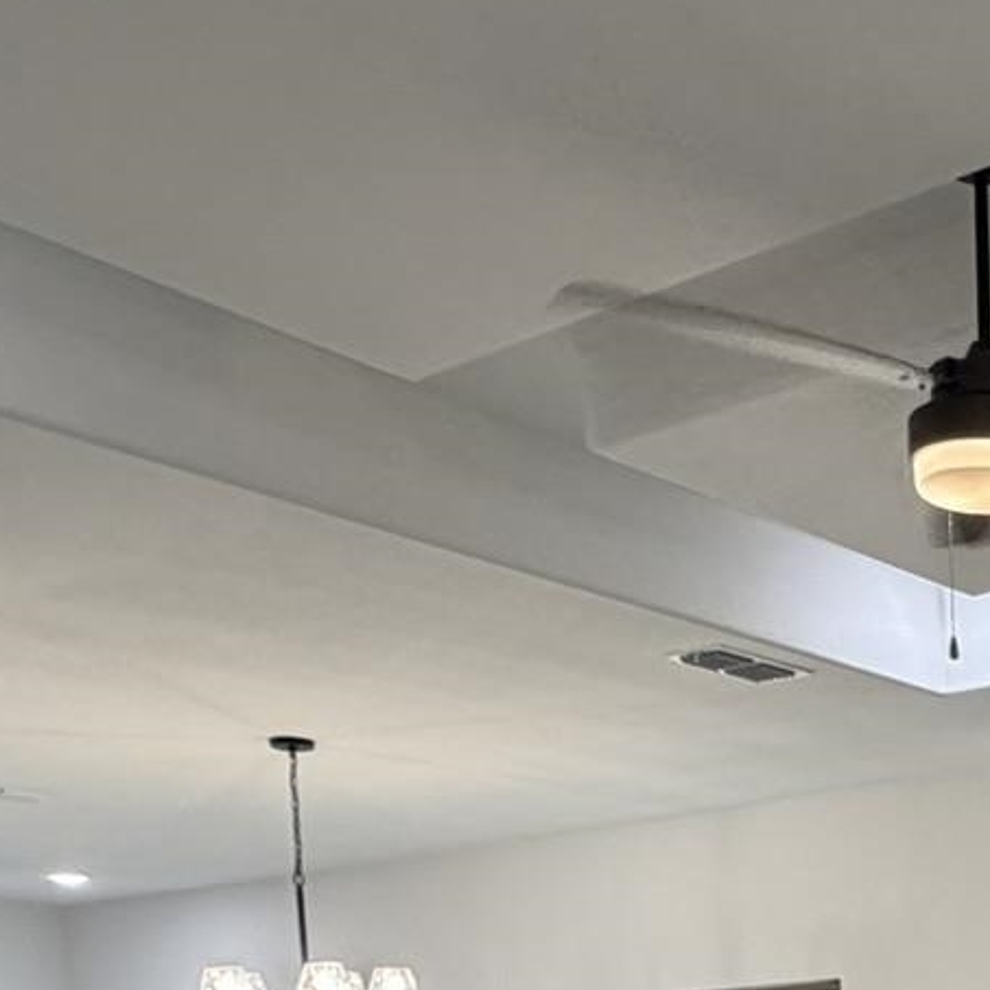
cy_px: 1233
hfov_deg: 27.1
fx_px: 1812
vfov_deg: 26.6
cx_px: 1176
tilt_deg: -4.7
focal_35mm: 56
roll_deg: +1.1
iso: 250
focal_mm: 2.22
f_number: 2.2
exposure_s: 1/120
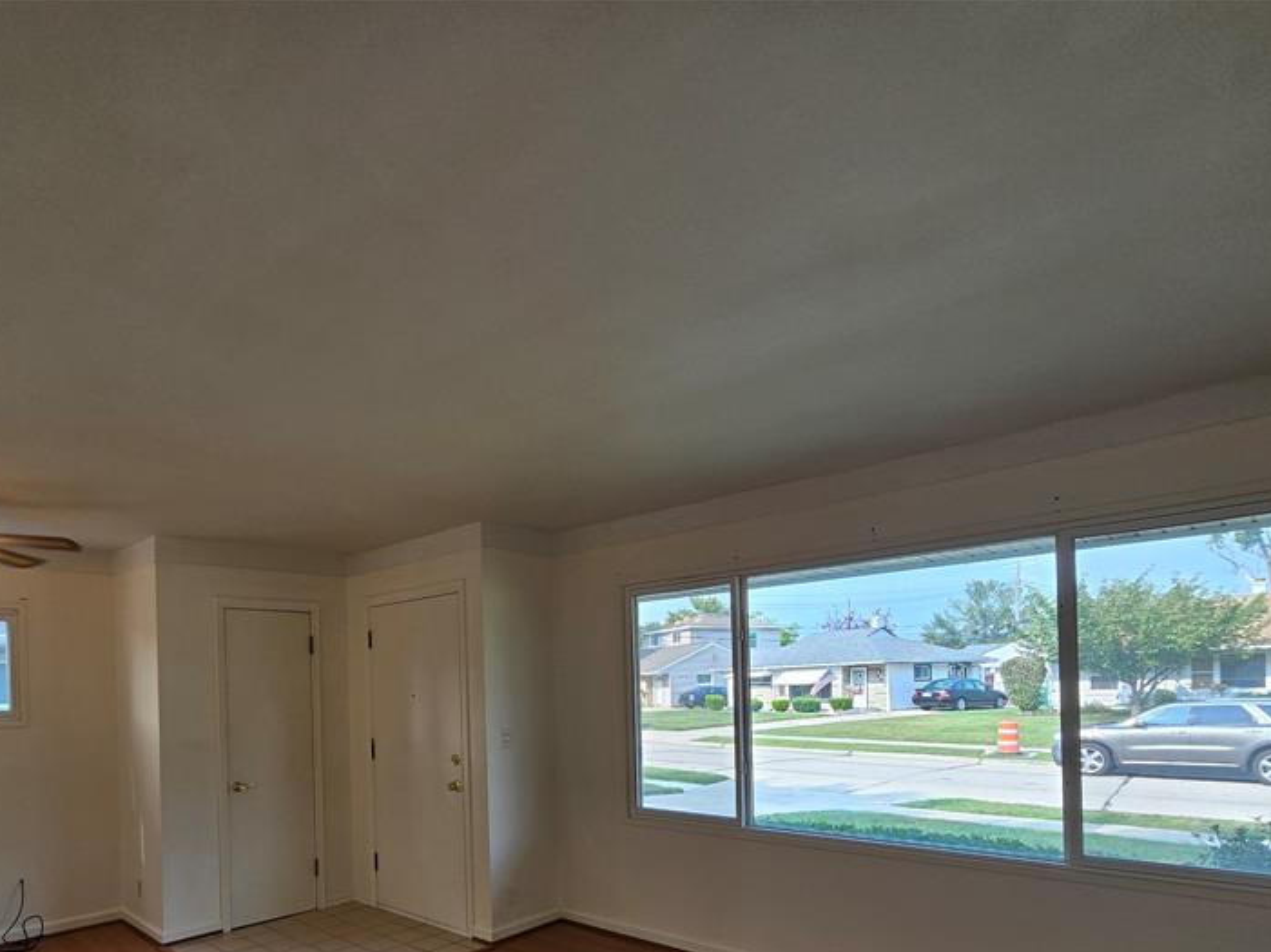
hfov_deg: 83.2
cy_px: 695
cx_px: 480
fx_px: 697
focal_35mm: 19
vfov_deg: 65.1
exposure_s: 1/120
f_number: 2.2
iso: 50
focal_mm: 2.2
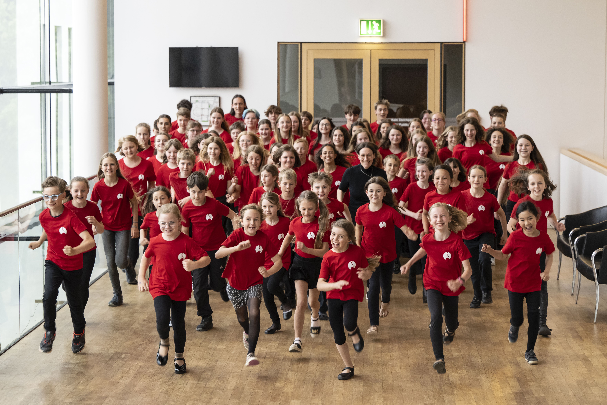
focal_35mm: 75
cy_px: 202
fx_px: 1264
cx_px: 304
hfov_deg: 27.0
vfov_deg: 18.2
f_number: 3.5
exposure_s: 1/160
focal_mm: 75
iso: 1600
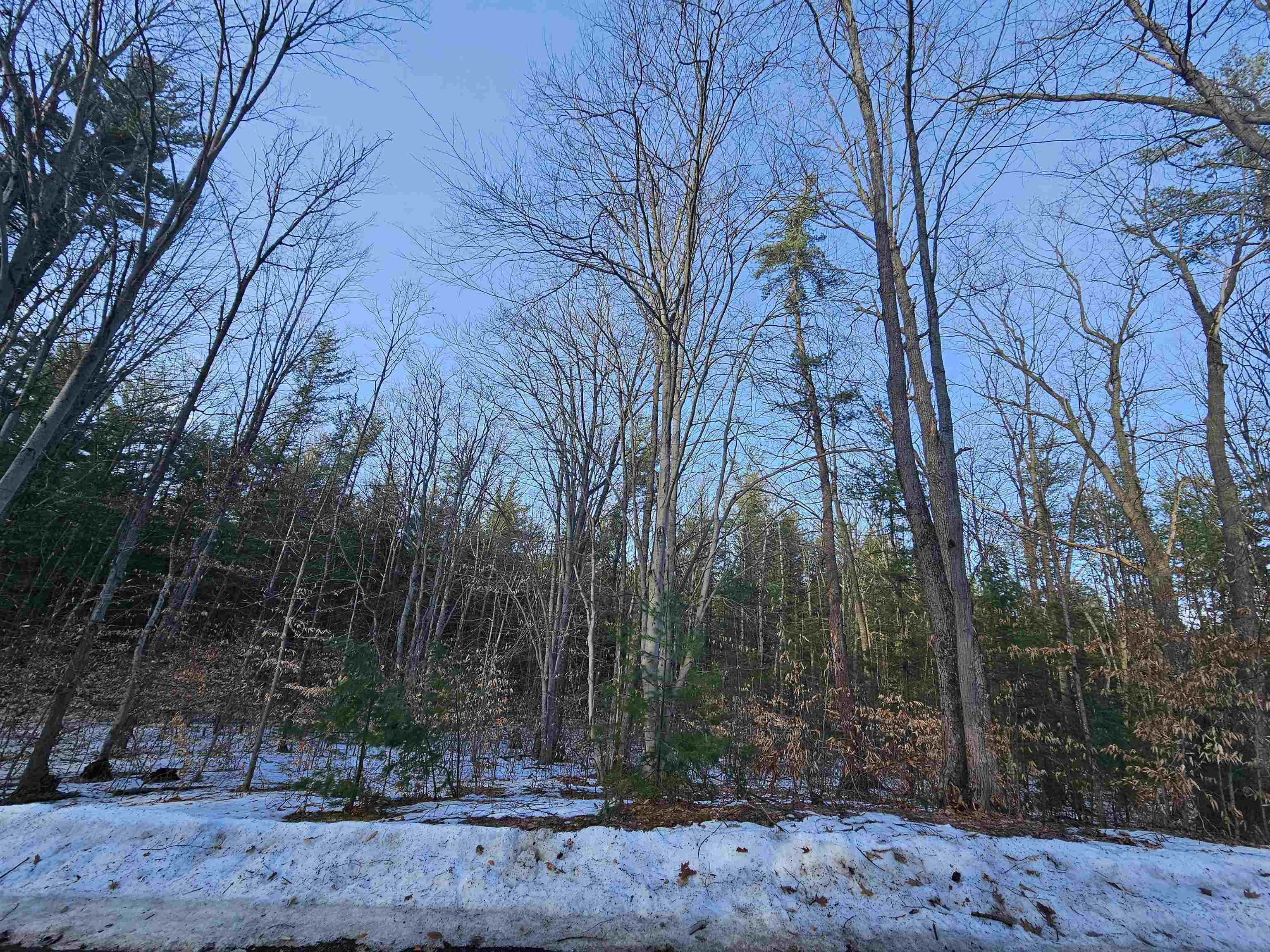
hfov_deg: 106.2
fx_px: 477
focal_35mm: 13
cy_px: 476
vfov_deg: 89.9
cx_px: 635
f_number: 2.2
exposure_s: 1/352
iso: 50
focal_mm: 2.2
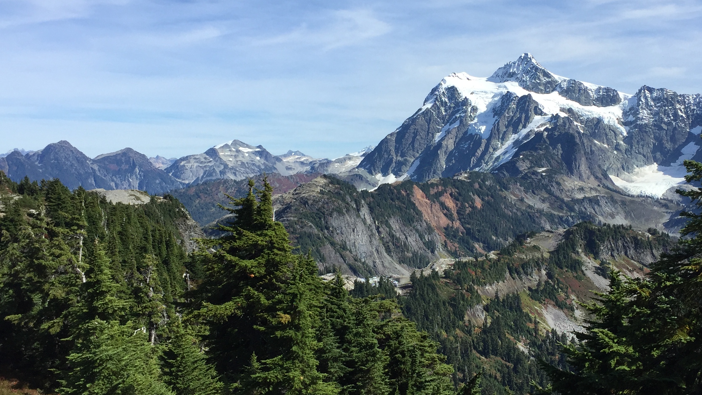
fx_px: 856
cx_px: 412
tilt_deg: +0.3
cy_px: 178
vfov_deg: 26.0
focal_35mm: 46
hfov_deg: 44.4
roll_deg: -1.0
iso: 32
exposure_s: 1/2083
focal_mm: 4.15
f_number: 2.2
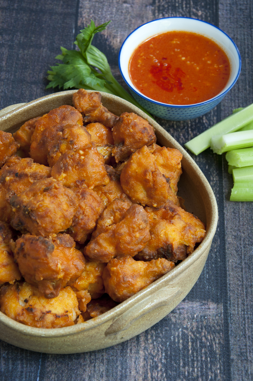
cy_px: 190
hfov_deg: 14.7
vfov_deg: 21.9
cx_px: 126
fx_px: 983
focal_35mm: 93
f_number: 10
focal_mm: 62
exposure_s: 1/6
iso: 320
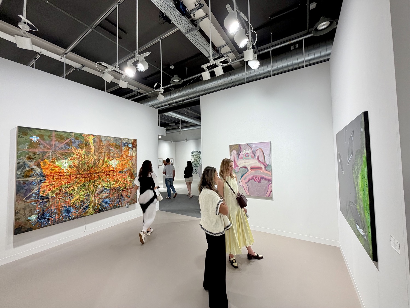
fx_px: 166
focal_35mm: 14
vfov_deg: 85.7
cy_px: 154
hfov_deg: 102.1
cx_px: 205
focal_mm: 2.22
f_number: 2.2
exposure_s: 1/121
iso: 100
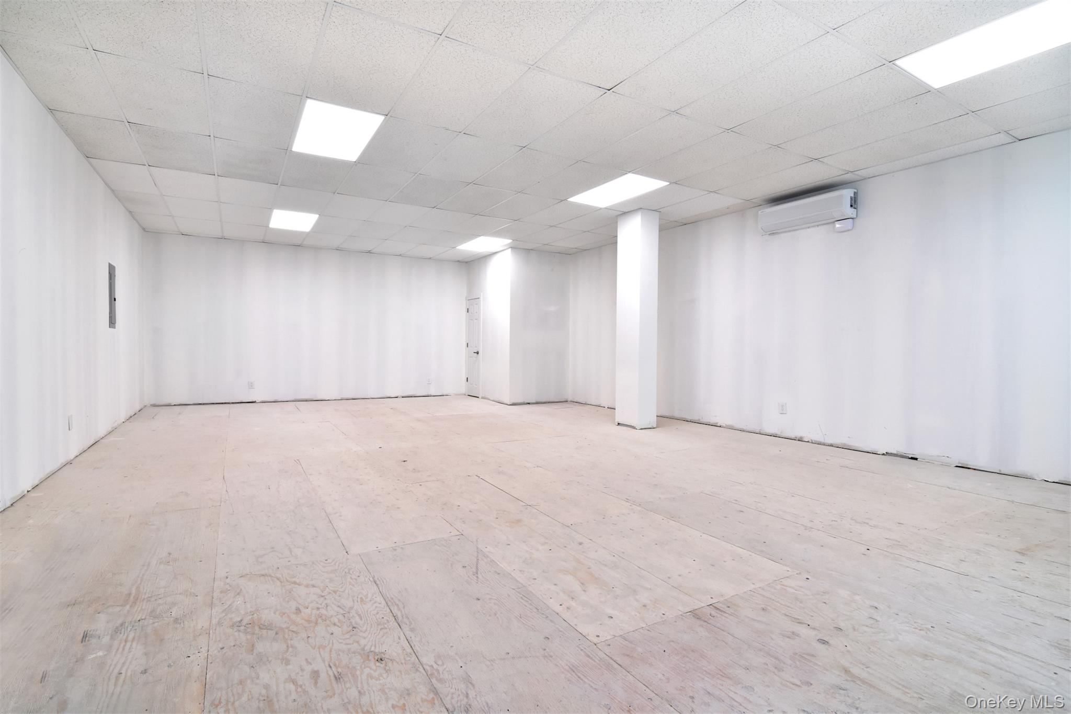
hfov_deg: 95.0
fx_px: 491
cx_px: 536
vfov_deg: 72.0
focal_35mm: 16
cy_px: 357
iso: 640
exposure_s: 1/30
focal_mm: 11
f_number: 8
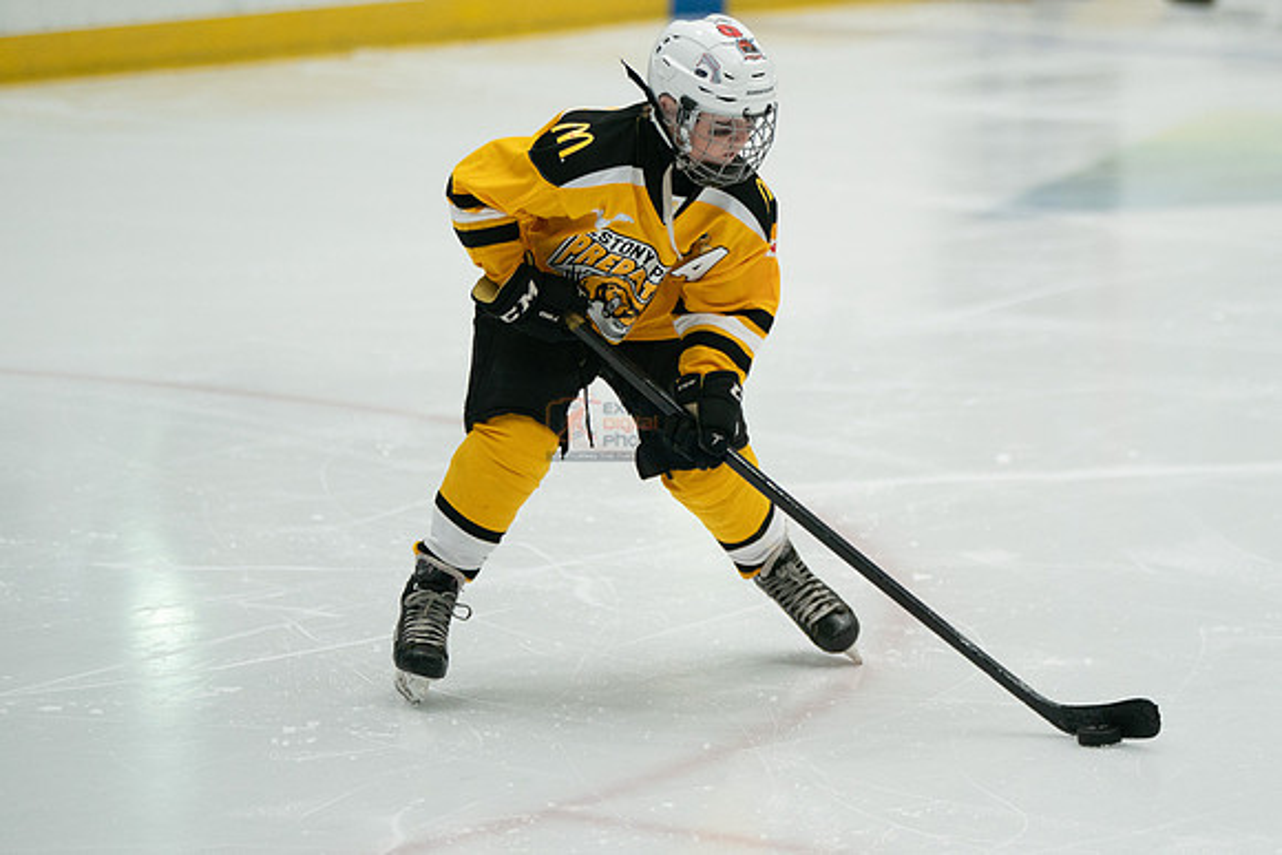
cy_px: 310
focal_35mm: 238
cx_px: 832
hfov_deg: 8.6
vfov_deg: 5.8
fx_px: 8489
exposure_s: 1/2000
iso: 2500
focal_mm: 176
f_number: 3.2
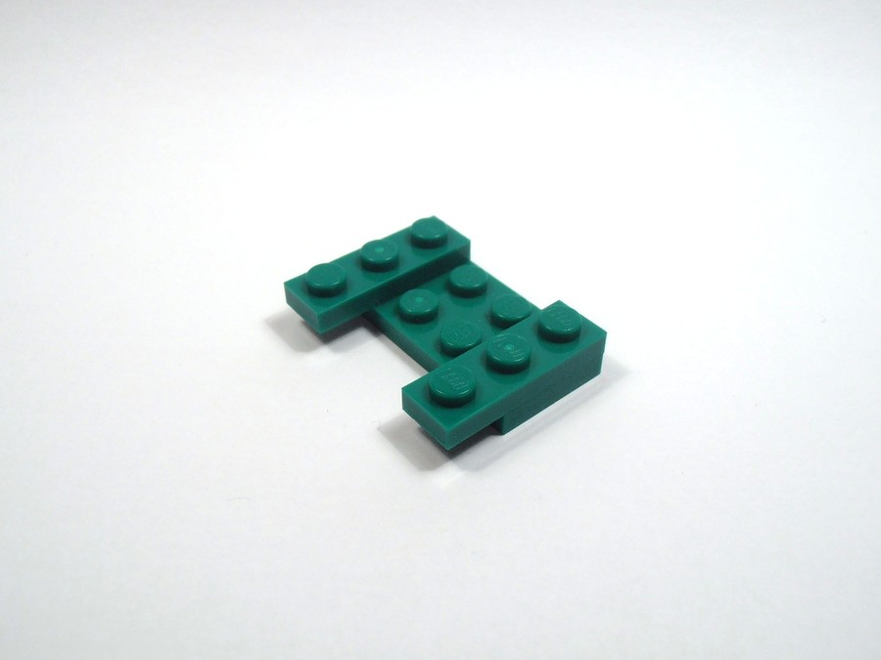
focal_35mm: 37
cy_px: 330
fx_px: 942
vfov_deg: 38.7
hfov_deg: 50.1
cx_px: 440
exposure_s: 1/125
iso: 80
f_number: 3.9
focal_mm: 6.61
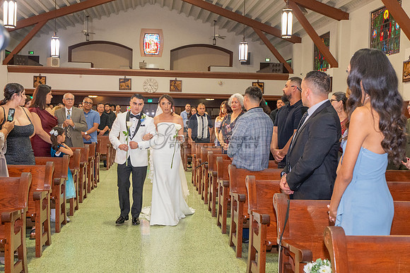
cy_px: 138
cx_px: 183
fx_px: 494
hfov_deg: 45.0
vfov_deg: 30.9
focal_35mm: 43
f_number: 2.8
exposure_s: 1/125
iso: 1000
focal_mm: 24
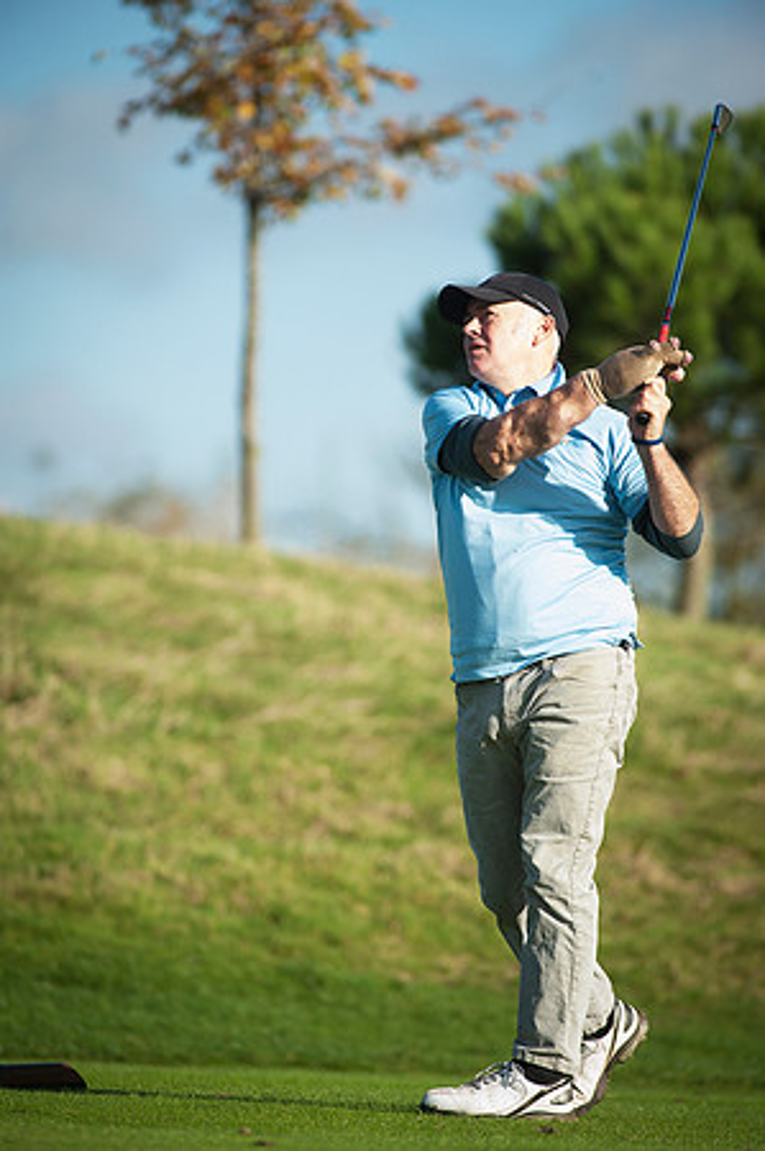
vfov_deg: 6.9
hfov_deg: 4.6
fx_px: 9584
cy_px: 576
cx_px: 382
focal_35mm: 300
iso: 400
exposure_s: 1/1250
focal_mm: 300
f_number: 5.6
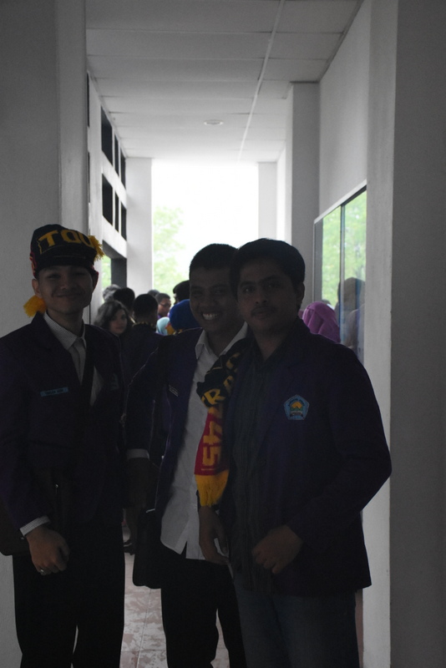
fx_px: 975
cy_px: 334
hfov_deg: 25.8
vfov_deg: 37.8
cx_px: 223
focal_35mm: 52
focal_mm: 35
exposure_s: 1/250
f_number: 6.3
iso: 6400
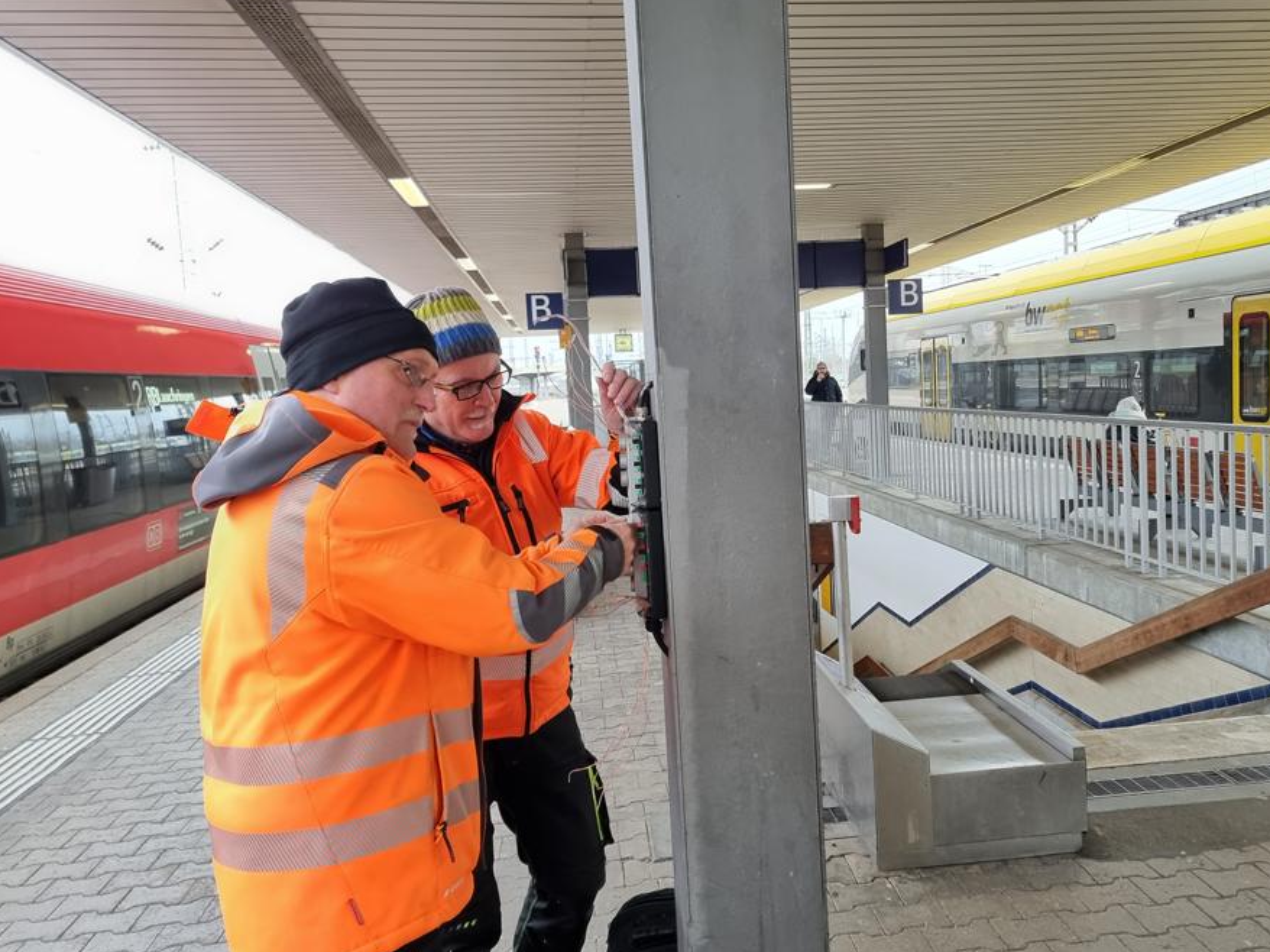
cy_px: 472
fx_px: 1027
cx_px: 689
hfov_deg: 63.4
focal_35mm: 28
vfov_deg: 49.7
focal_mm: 6.7
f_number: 1.8
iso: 160
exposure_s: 1/100
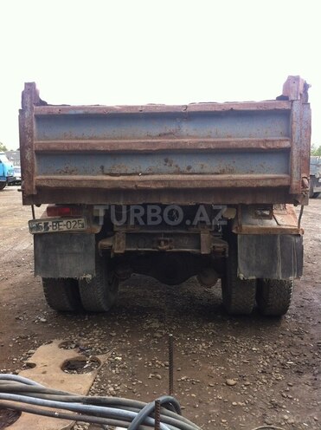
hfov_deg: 40.6
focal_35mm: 35
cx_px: 160
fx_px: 433
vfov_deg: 52.7
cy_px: 215
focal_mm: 3.85
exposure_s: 1/408
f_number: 2.8
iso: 80
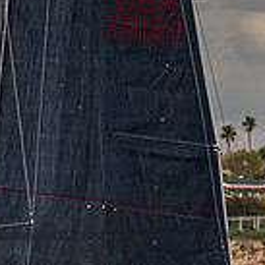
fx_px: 14603
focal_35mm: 1686
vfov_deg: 1.0
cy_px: 346
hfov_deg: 1.0
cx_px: -112
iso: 400
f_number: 5.6
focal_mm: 400
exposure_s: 1/4000
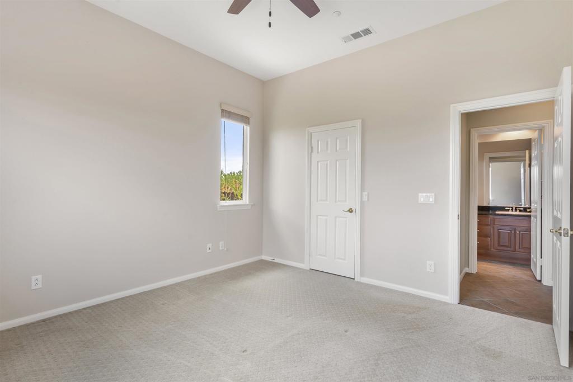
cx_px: 286
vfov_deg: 70.5
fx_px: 271
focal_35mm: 17
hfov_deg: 93.3
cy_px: 191
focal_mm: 17
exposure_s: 2
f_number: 10
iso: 80
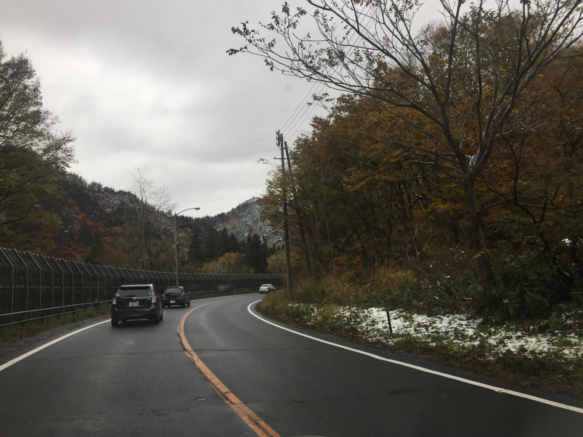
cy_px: 218
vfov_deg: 48.2
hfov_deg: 61.7
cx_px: 292
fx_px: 488
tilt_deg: +4.2
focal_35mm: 29
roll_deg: -3.0
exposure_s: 1/476
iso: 32
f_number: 2.2
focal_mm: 4.15
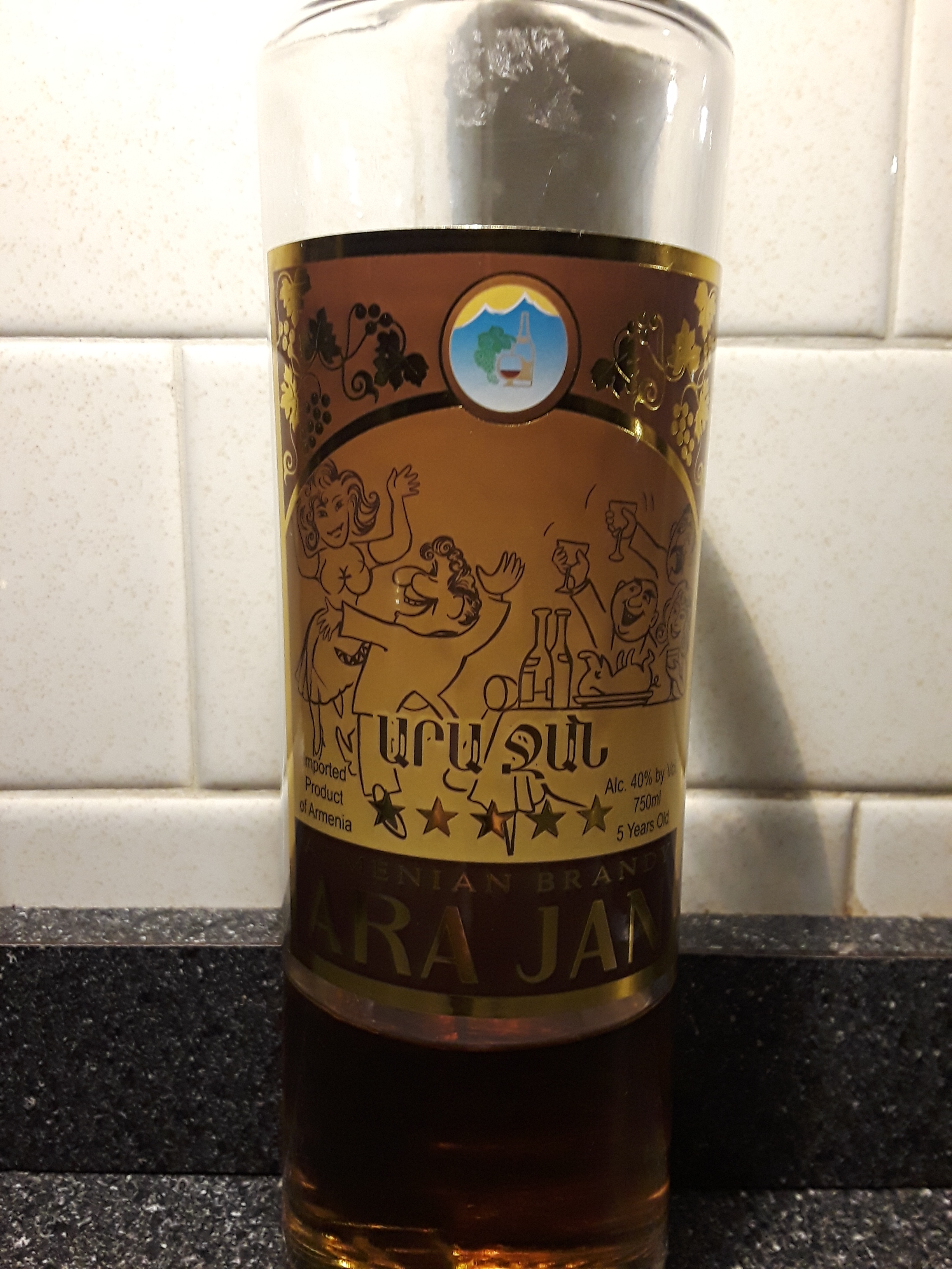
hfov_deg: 49.7
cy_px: 634
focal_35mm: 28
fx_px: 1027
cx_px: 476
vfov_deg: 63.4
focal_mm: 2.9
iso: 160
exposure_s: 1/30
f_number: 1.9
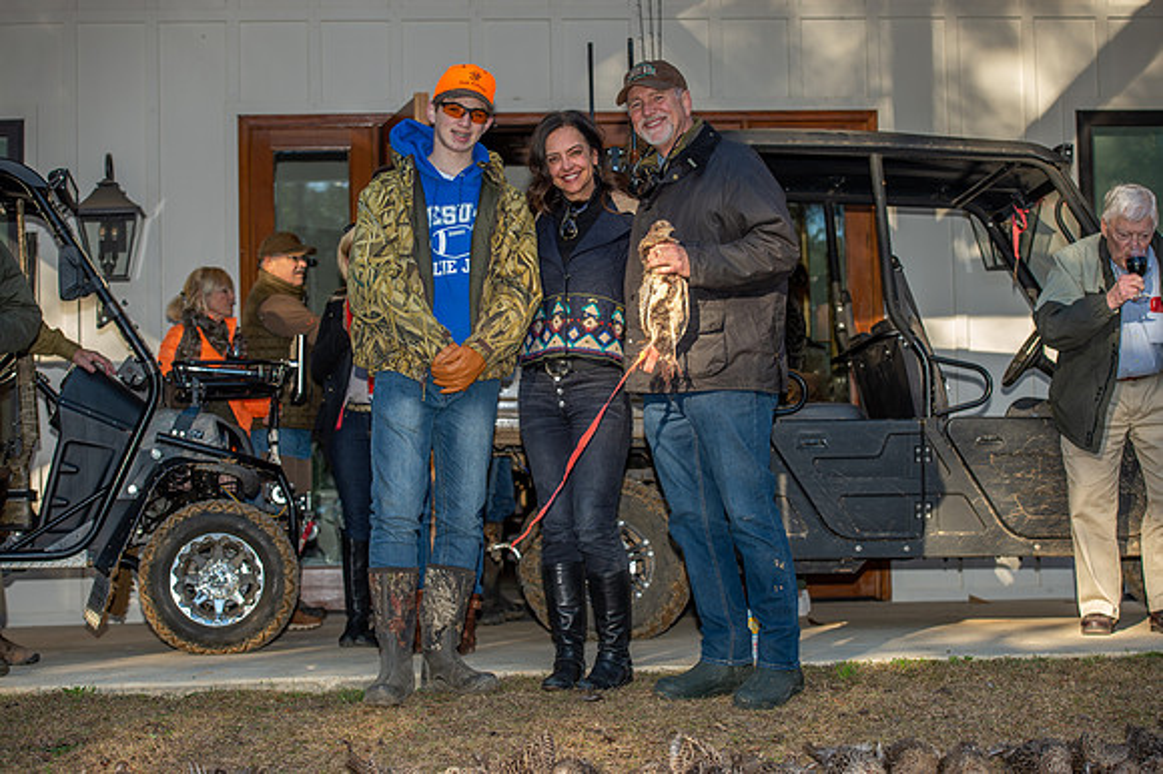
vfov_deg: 19.4
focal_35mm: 70
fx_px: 2260
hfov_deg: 28.9
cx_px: 582
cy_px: 387
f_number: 4.5
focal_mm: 70
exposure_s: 1/160
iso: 160
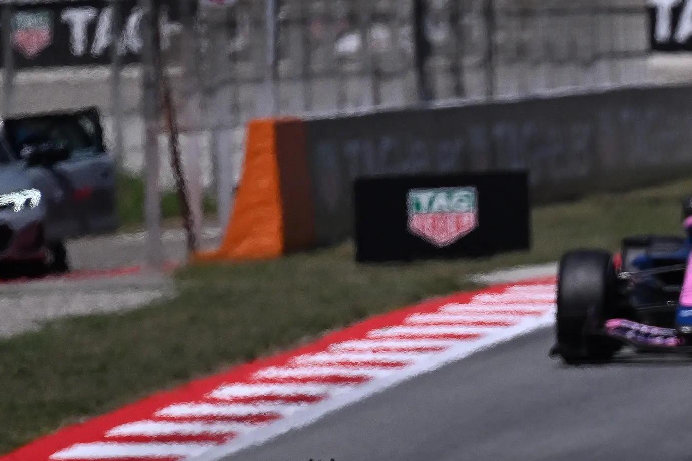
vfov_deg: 1.4
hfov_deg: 2.0
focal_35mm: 1018
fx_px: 19569
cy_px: 562
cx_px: 863
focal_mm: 400
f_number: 6.3
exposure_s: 1/10000
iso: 800
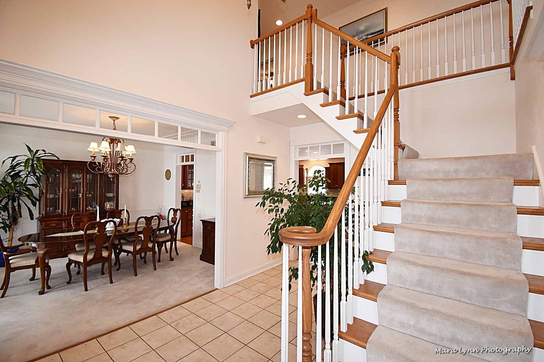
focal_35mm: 15
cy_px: 181
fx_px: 227
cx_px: 272
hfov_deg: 100.4
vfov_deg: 77.3
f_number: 5.6
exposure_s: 1/125
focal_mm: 10
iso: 800
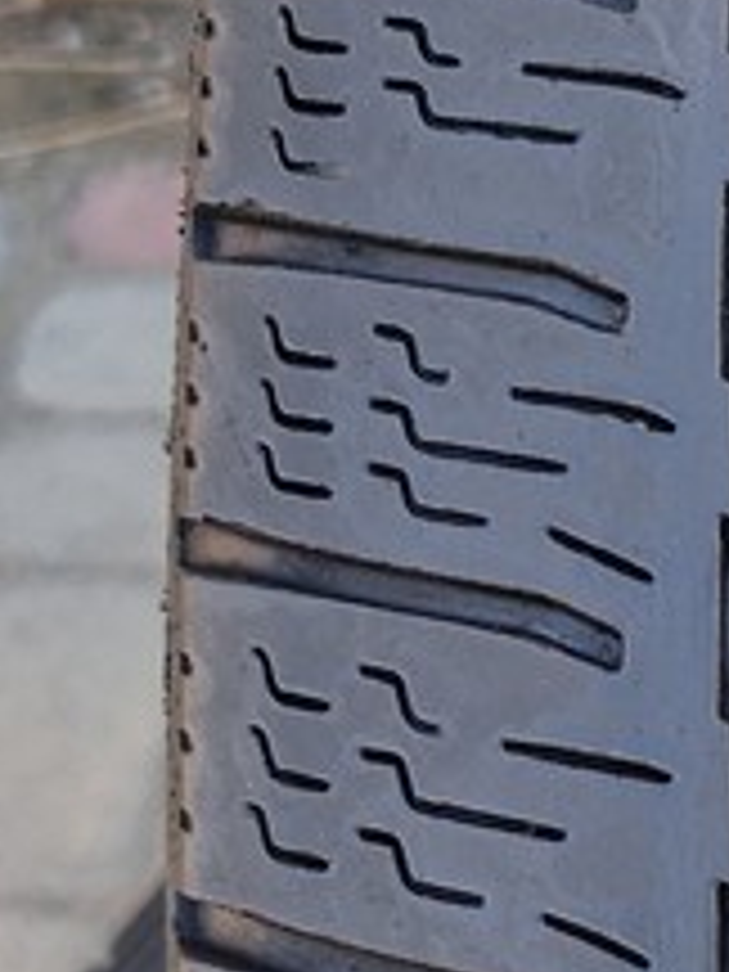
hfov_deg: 11.9
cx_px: 1314
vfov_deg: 16.9
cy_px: 850
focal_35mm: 115
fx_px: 3229
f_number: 1.8
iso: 50
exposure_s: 1/100
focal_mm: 5.4
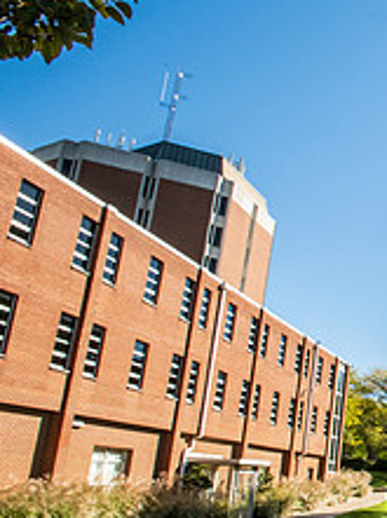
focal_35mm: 43
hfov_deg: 22.8
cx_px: 659
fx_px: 643
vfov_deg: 43.3
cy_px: 348
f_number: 22
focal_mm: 17
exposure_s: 1/160
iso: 1000
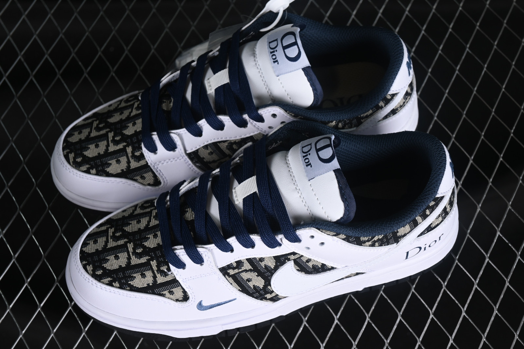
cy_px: 174
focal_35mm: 75
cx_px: 262
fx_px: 1091
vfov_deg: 18.2
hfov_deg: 27.0
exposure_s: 1/60
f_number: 7.1
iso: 160
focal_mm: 50
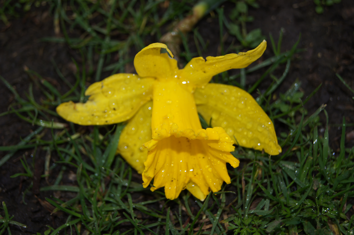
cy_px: 118
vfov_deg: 16.5
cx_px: 177
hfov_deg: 24.6
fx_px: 810
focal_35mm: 82
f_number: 5.6
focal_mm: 55
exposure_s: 1/100
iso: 125
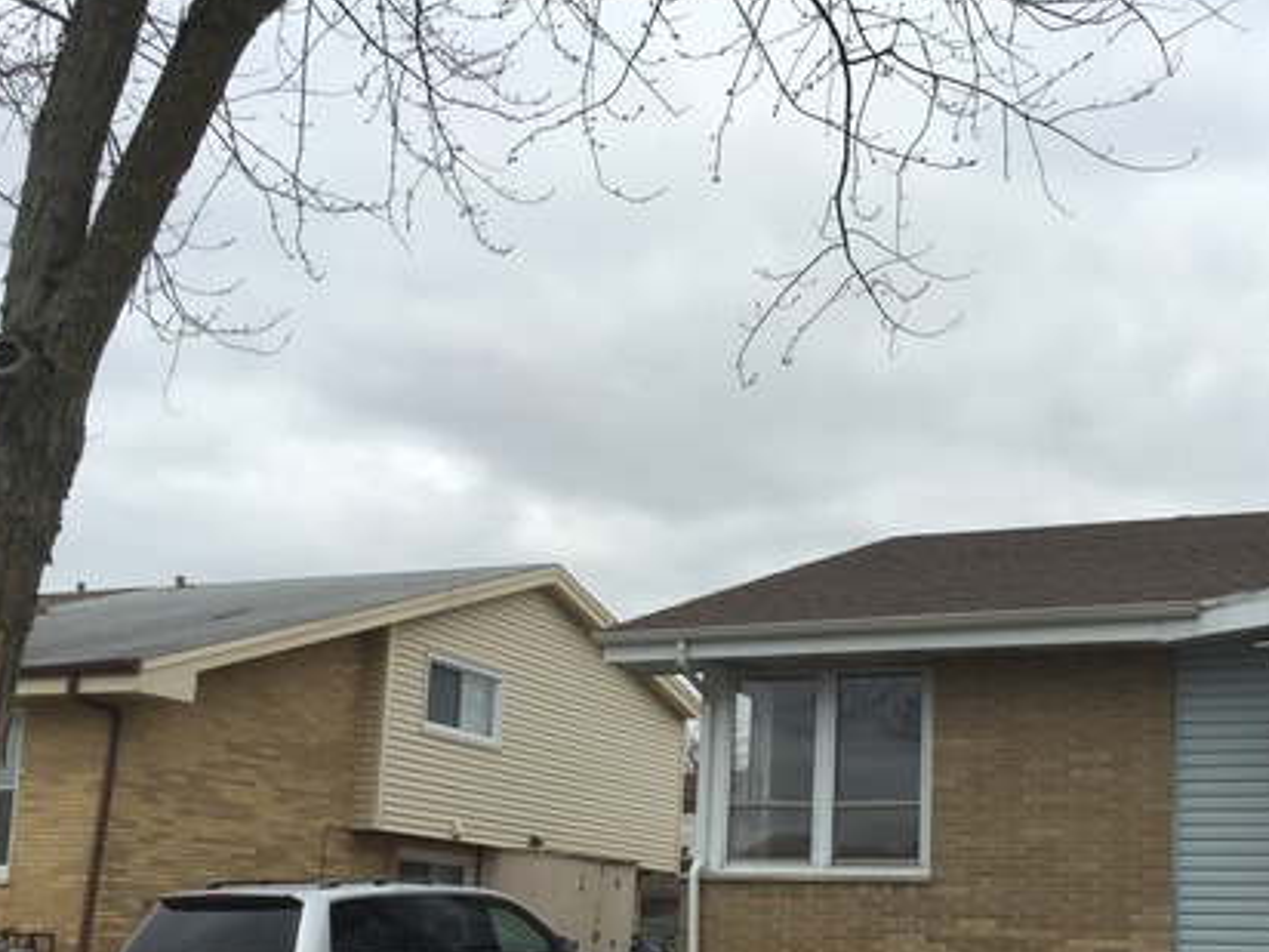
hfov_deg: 41.5
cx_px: 847
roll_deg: -3.2
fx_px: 1650
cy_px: 718
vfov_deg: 31.6
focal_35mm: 45
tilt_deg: +9.0
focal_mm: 4.15
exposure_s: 1/1130
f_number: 2.2
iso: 32
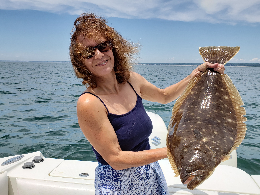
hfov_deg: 67.3
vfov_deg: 53.1
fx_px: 195
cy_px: 98
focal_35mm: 26
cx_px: 130
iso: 50
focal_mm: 4.3
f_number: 2.4
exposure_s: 1/1582
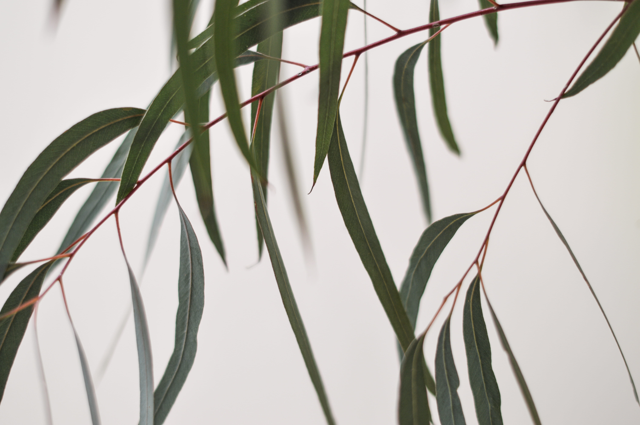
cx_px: 320
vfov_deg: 18.1
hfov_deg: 27.0
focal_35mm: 75
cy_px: 212
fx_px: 1332
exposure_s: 1/80
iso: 100
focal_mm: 50
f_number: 2
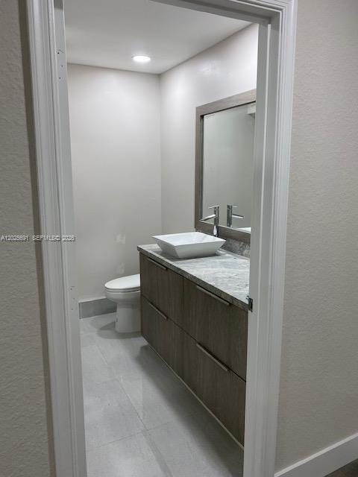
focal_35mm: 26
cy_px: 238
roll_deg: +0.3
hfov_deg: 53.1
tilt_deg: -8.7
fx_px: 359
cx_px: 179
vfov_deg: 67.3
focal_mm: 4.25
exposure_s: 1/120
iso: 100
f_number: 1.8
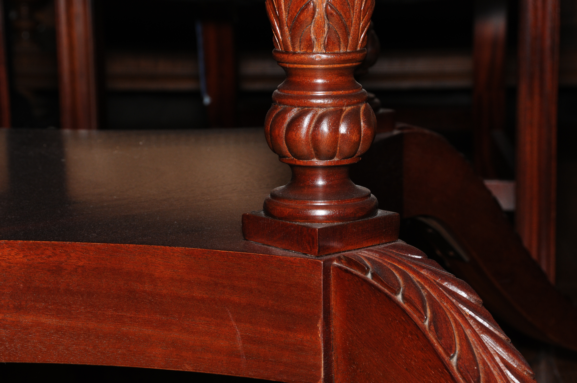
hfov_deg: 17.1
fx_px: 1921
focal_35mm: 120
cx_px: 288
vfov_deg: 11.4
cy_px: 192
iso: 400
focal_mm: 80
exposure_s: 1/125
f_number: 13
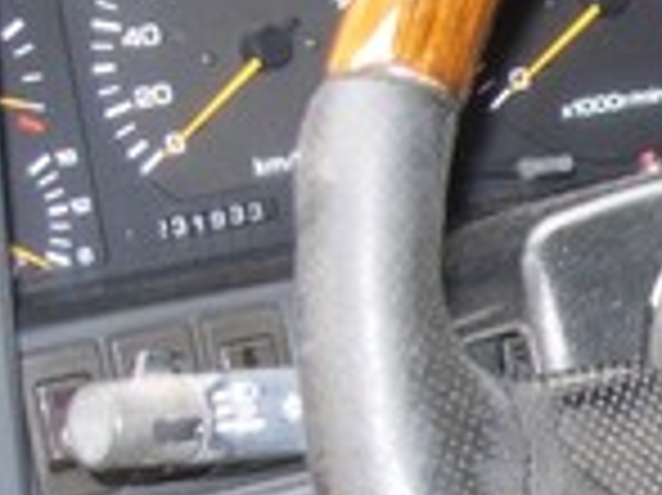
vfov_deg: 9.6
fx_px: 2924
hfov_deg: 12.1
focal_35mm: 153
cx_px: 1112
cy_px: 542
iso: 79
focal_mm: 7.8
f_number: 2.8
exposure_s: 1/10.3
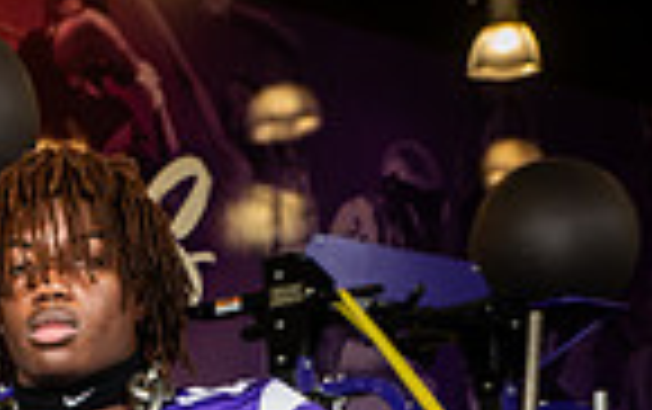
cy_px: 933
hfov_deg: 14.2
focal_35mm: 145
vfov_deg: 8.4
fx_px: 2580
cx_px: 45
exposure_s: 1/250
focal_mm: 46
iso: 800
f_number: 7.1
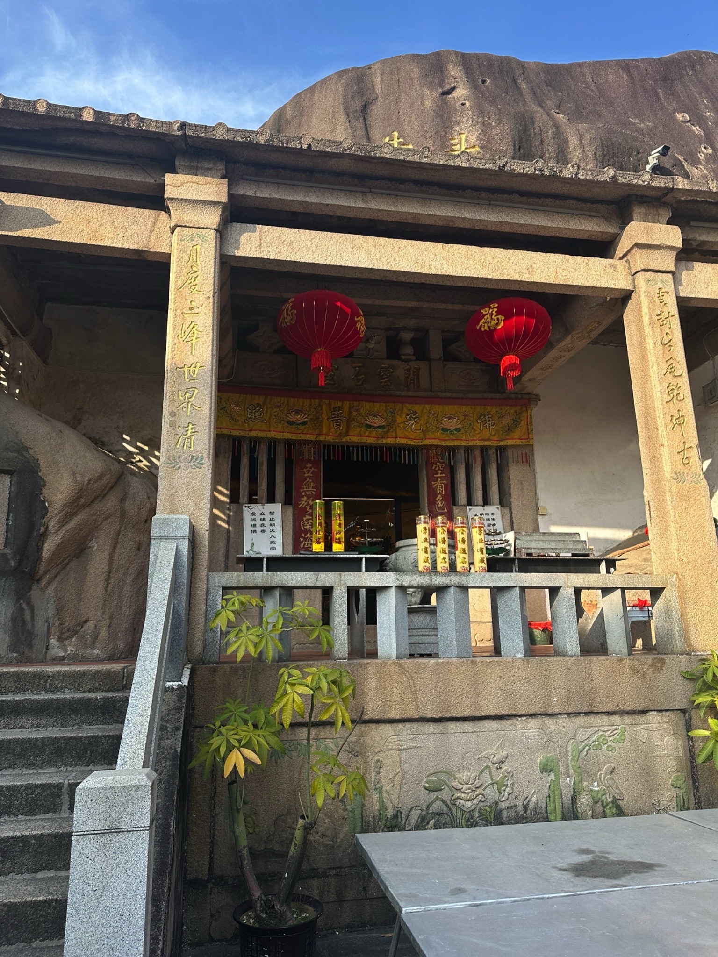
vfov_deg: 71.6
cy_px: 478
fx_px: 664
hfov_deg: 56.8
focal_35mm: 24
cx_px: 359
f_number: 1.78
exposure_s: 1/1289
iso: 80
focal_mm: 6.86
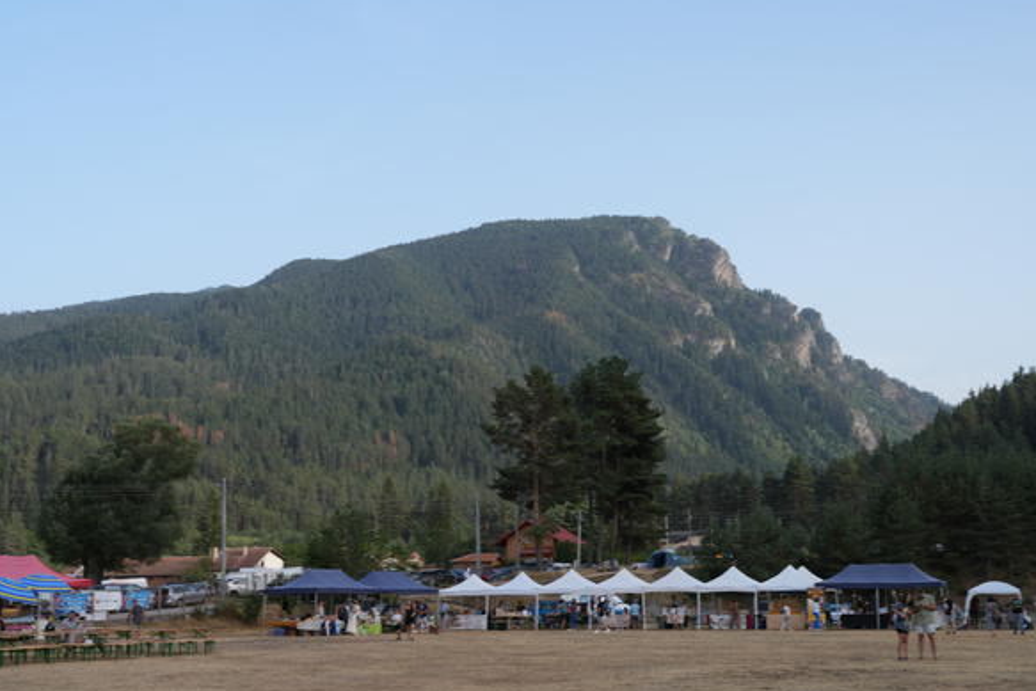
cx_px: 510
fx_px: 1382
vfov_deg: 28.0
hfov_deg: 41.1
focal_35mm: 48
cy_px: 434
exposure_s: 1/80
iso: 100
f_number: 8
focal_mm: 35
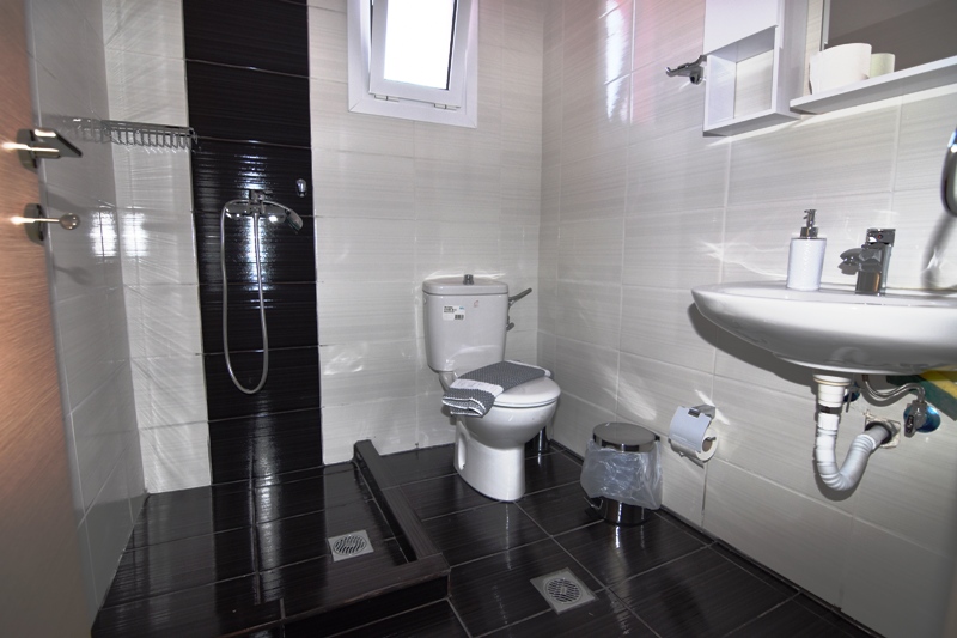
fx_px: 439
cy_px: 319
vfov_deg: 72.0
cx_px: 478
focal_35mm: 16
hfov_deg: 95.0
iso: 450
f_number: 4
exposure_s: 1/60
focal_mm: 11
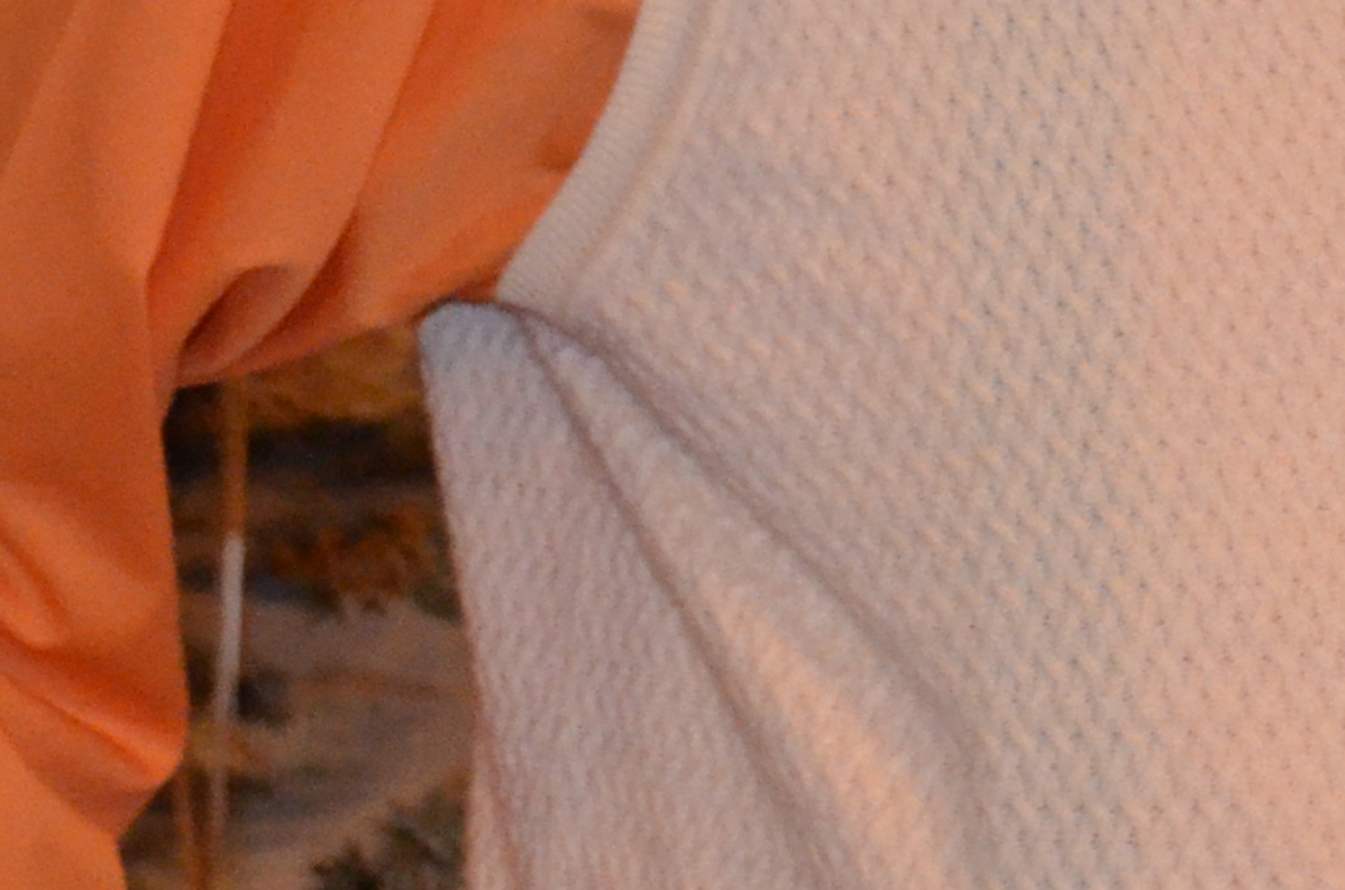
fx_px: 9096
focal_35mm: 244
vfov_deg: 5.5
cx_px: 2516
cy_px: -733
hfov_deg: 8.1
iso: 3200
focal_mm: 34
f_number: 5
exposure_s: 1/60
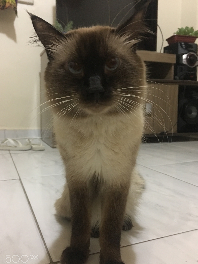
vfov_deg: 58.3
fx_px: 236
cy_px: 141
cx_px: 100
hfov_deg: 45.4
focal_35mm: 31
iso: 160
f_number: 2.2
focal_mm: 4.15
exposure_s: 1/4
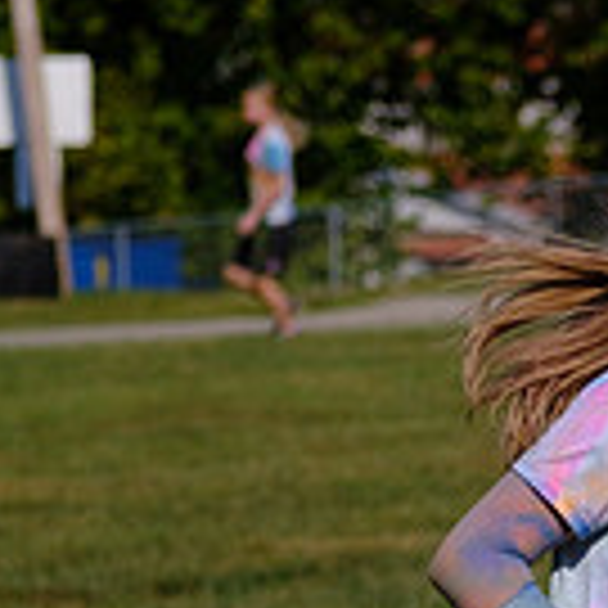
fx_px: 9518
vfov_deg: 3.7
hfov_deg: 3.6
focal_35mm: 479
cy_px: 569
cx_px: 841
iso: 200
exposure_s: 1/7000
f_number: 2.8
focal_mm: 58.7
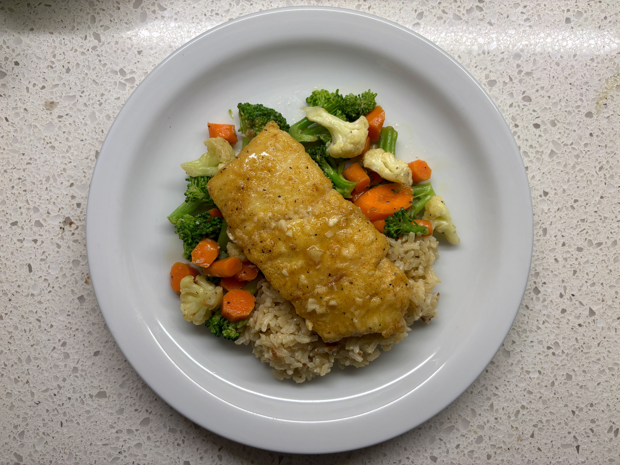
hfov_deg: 67.3
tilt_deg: -89.6
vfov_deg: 53.1
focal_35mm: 26
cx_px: 310
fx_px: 466
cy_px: 232
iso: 100
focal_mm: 5.96
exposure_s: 1/120
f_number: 1.6
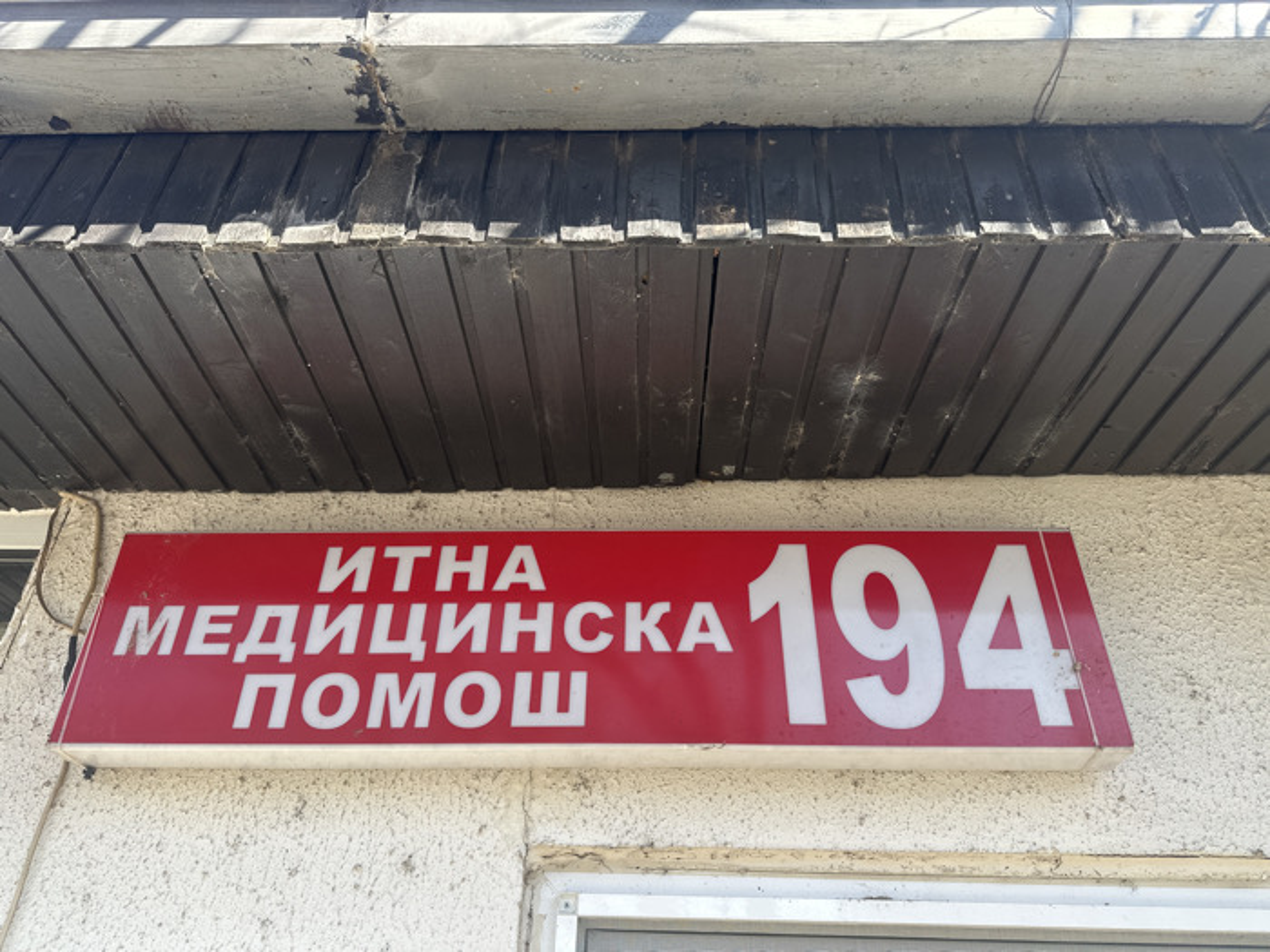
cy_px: 476
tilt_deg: +32.8
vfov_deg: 56.8
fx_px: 881
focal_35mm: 24
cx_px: 635
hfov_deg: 71.6
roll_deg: -1.2
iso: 80
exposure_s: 1/762
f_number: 1.78
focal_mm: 6.86
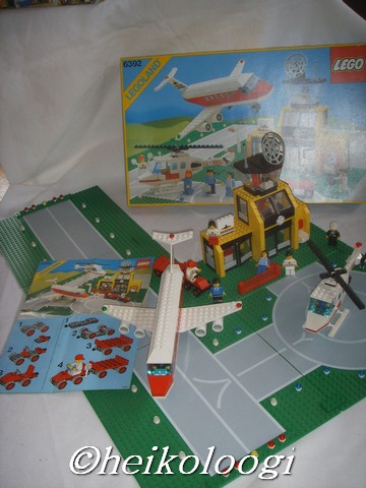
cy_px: 244
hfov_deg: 36.8
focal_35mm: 39
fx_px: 550
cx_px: 183
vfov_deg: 47.9
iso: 100
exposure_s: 1/45
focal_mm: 6.6
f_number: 3.5
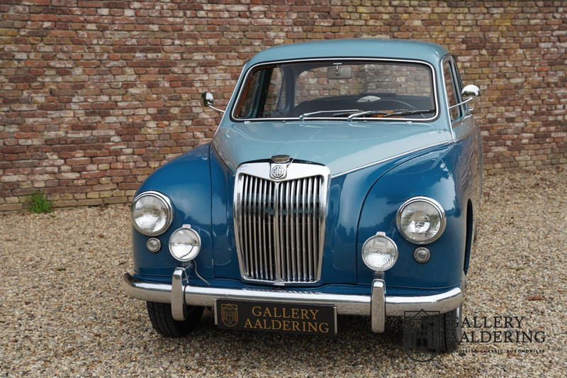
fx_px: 912
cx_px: 284
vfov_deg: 23.4
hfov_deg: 34.5
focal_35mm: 58
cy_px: 189
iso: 100
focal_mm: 57.9
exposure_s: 1/60
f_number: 6.3
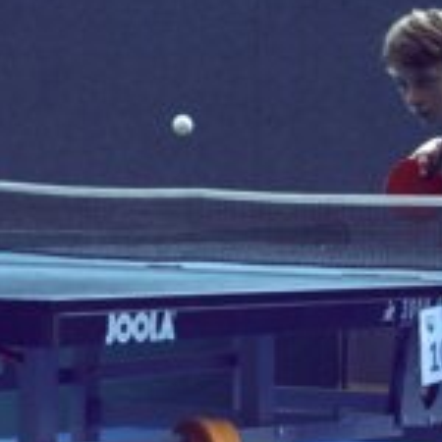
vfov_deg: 7.4
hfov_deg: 7.3
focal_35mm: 238
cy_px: 221
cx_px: 358
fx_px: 3438
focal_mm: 70
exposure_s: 1/1250
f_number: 5.6
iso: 3200
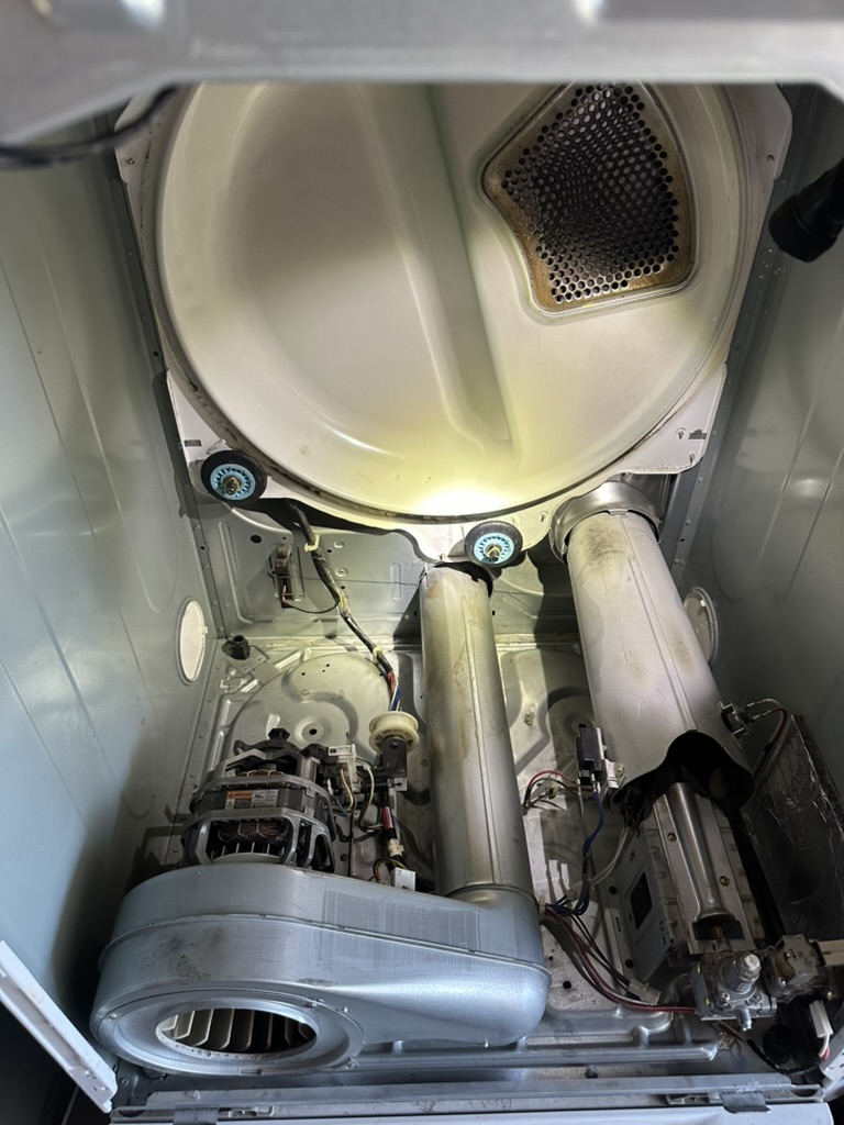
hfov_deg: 56.8
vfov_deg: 71.6
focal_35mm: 24
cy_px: 562
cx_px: 422
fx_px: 780
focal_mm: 6.86
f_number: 1.78
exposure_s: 1/115
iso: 250
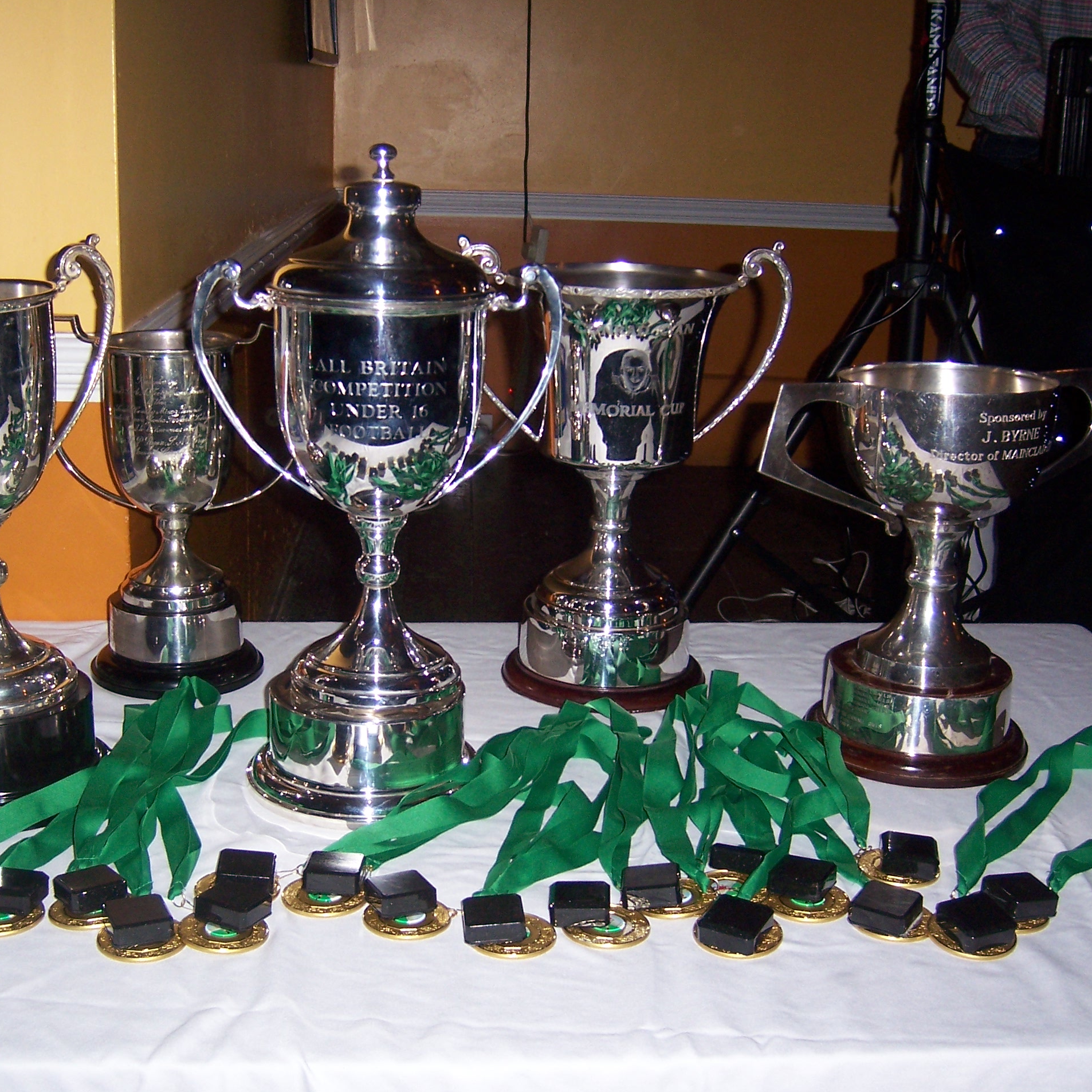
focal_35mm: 43
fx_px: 1535
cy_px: 547
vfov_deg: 39.2
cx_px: 467
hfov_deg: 39.1
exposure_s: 1/60
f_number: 2.8
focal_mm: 6.2
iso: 125
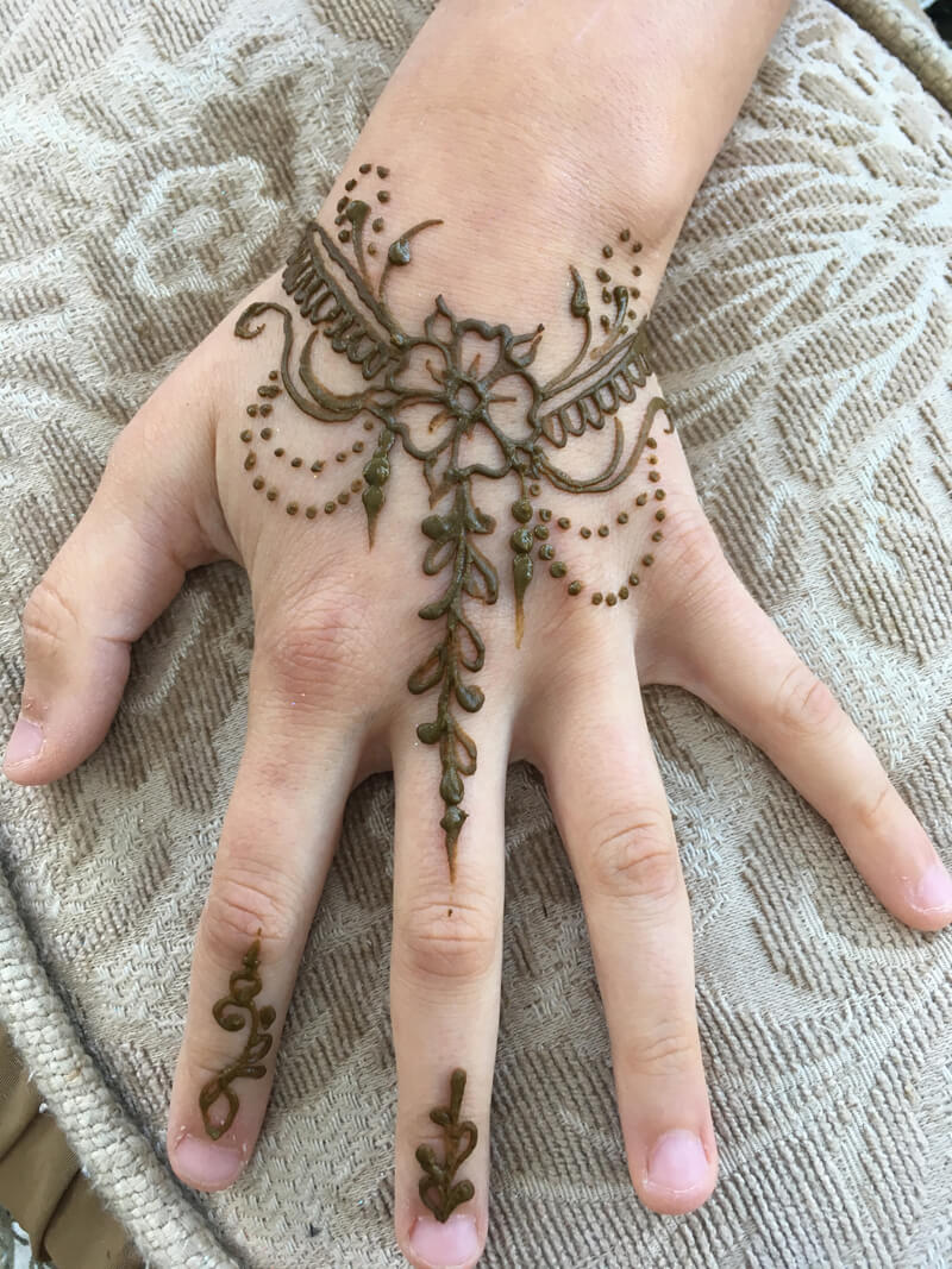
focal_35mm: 29
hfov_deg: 48.2
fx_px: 1064
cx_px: 476
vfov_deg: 61.7
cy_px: 634
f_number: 2.2
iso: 25
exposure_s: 1/30
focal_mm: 4.15
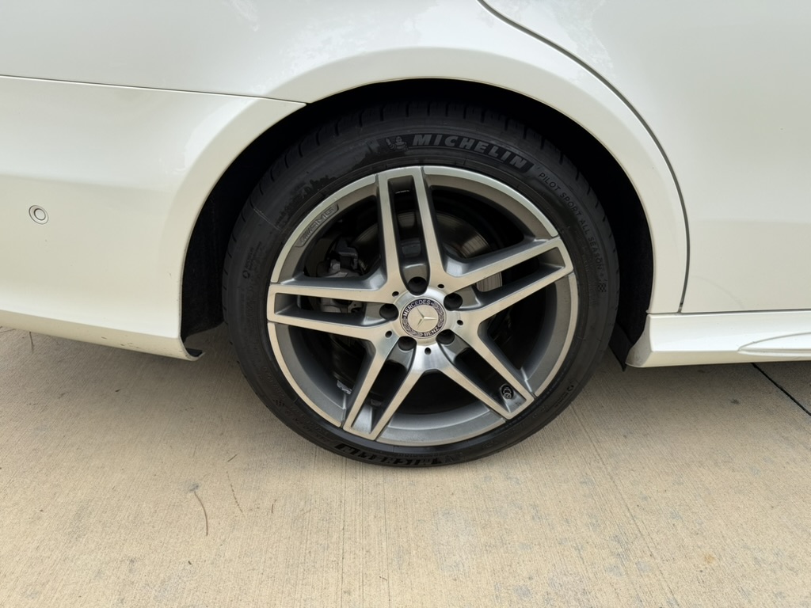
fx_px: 562
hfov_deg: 71.6
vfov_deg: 56.8
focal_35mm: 24
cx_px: 406
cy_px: 304
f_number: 1.78
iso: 80
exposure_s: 1/1211
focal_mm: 6.76
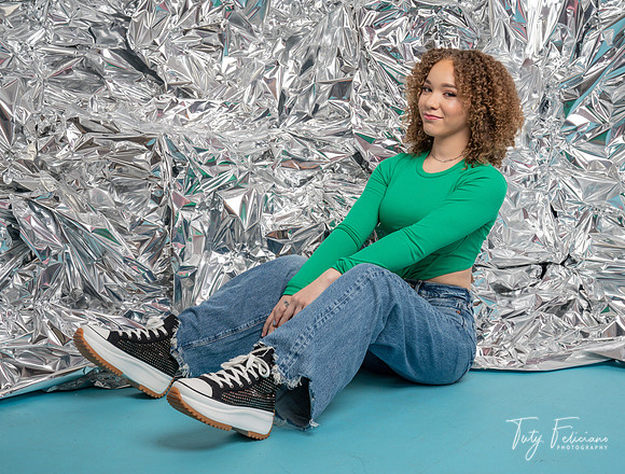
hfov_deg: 39.5
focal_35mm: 48
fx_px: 869
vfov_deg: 30.5
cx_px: 357
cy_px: 239
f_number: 7.1
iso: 400
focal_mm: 42
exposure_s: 1/250
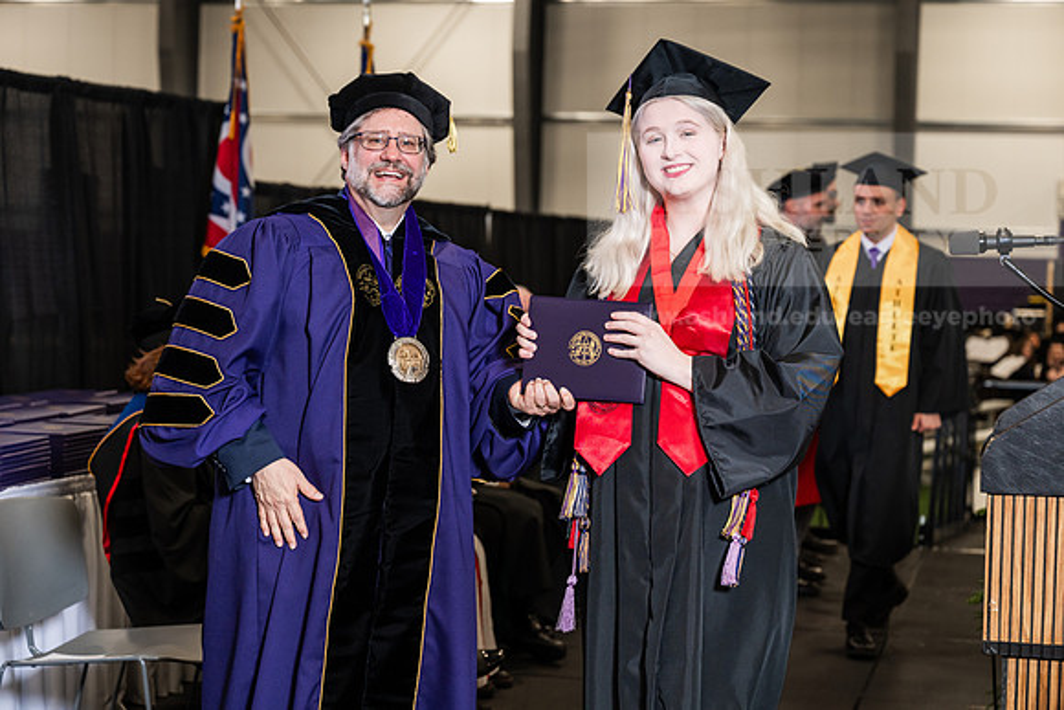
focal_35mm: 70
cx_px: 532
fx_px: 2069
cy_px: 355
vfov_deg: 19.5
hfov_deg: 28.8
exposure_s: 1/200
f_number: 4
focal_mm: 70
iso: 1250
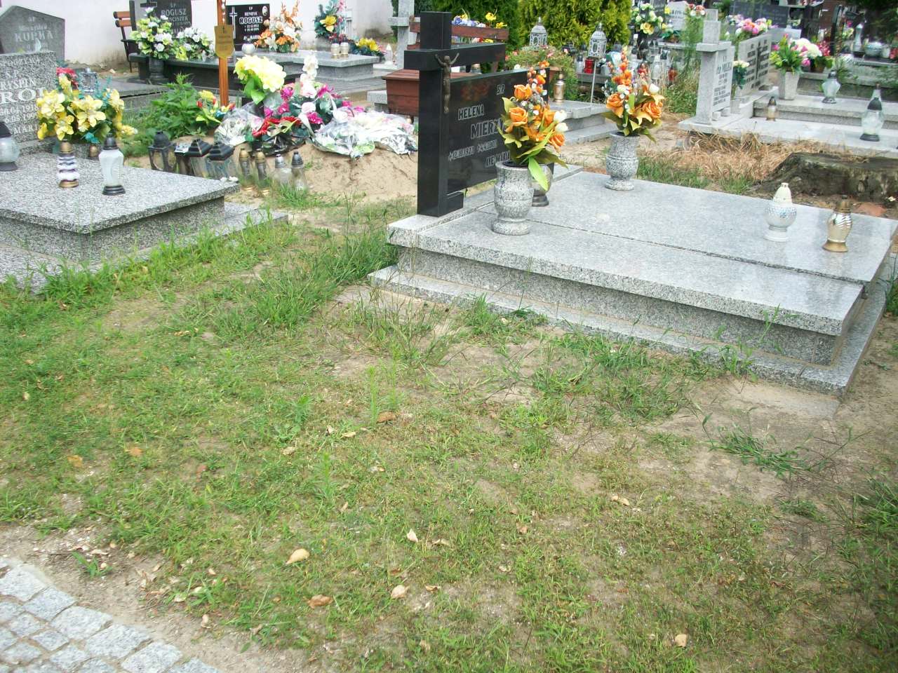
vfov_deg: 38.7
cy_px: 336
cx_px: 449
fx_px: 960
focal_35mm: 37
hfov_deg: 50.1
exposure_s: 1/506
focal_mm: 6.2
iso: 80
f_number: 2.8
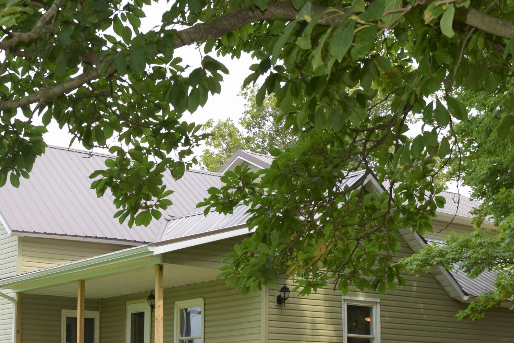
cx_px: 221
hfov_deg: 28.0
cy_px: 275
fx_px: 1028
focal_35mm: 72
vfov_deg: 18.7
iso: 100
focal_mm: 24
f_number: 6.3
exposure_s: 1/200
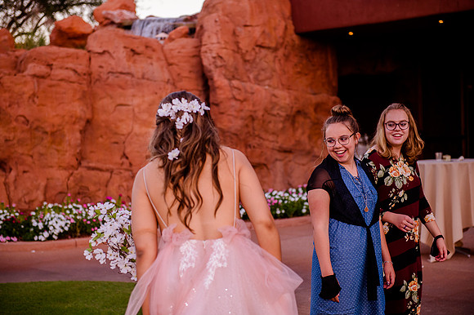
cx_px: 237
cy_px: 158
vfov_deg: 19.4
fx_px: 921
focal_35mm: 70
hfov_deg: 28.9
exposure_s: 1/320
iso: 640
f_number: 3.2
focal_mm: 70
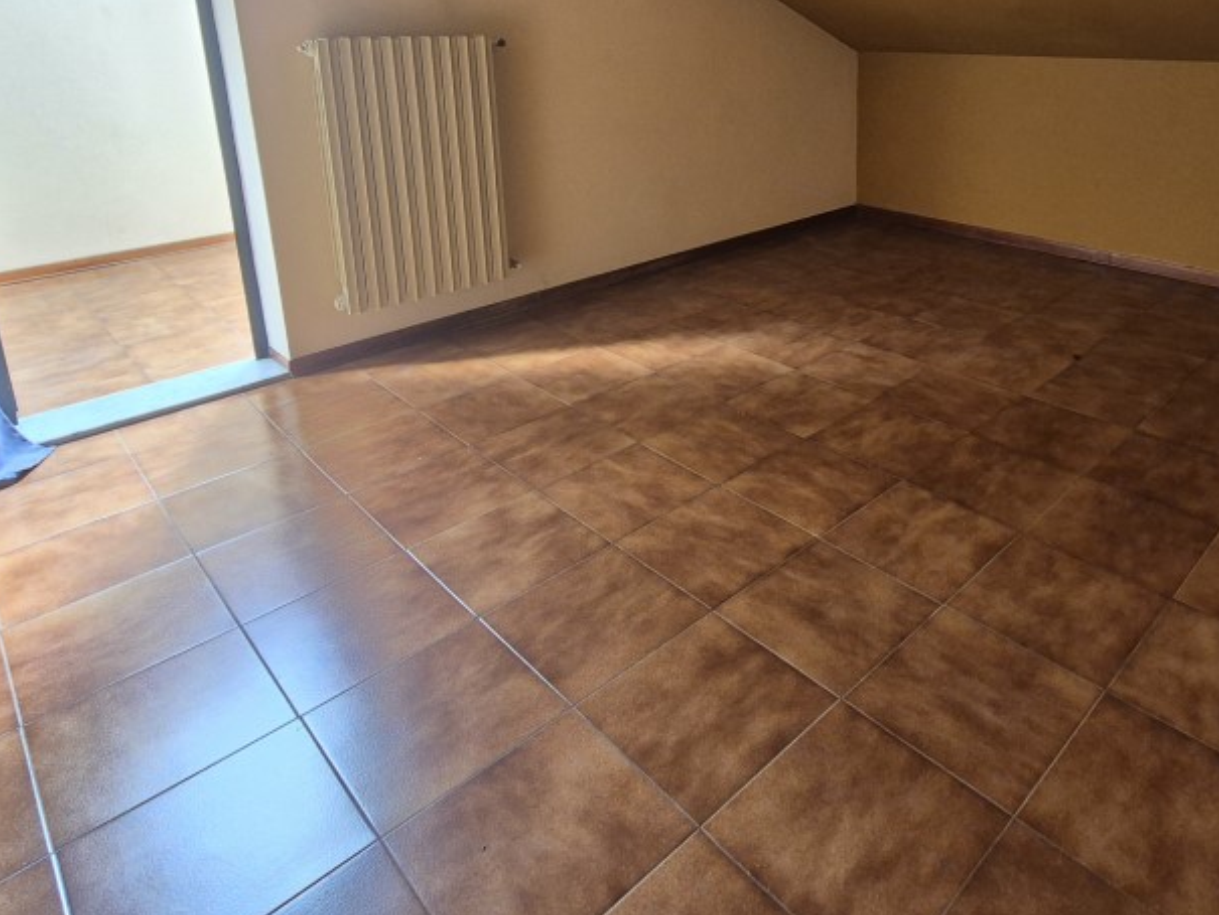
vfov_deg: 57.7
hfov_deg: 75.2
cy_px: 218
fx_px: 775
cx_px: 754
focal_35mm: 22
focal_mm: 2.2
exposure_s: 1/50
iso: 160
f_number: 2.2
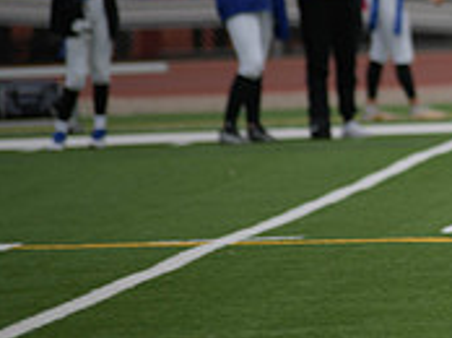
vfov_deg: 2.6
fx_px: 7537
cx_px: 746
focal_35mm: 578
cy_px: 95
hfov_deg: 3.4
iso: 90
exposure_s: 1/200
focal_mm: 180
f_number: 2.8
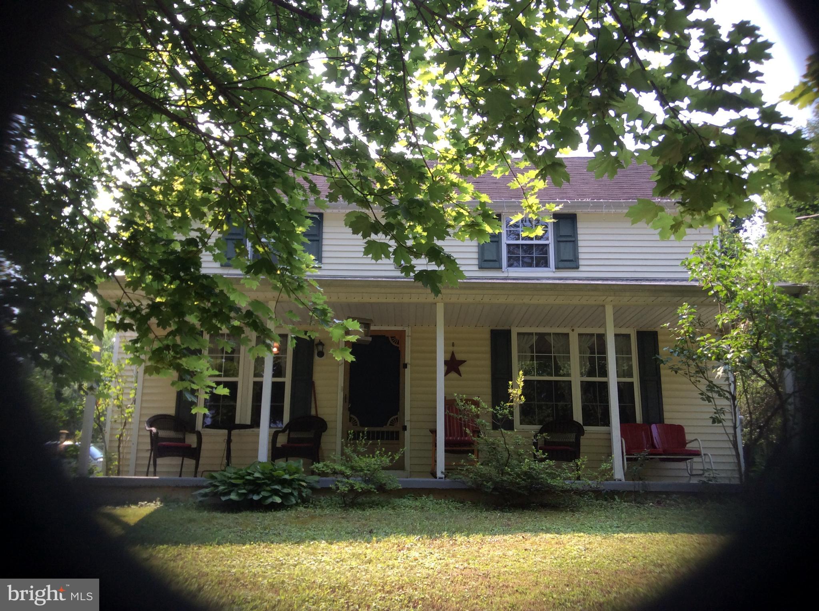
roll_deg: +2.2
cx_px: 410
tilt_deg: +12.3
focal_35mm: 32
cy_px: 306
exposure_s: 1/246
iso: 32
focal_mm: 3.3
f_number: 2.4
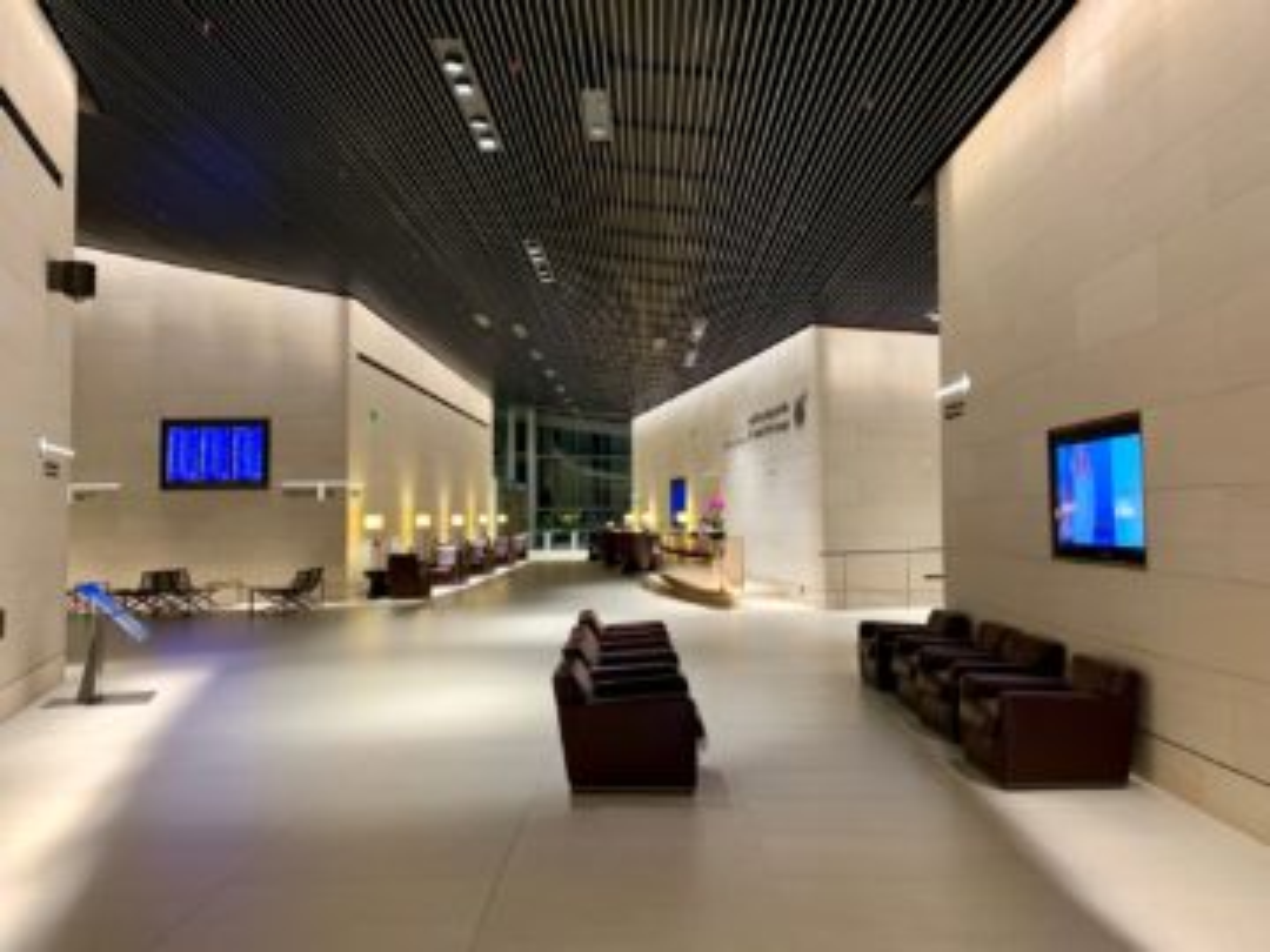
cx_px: 635
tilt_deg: +4.6
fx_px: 954
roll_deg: +0.8
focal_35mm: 26
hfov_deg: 67.3
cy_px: 476
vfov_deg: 53.1
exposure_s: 1/50
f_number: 1.8
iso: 200
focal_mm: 4.25
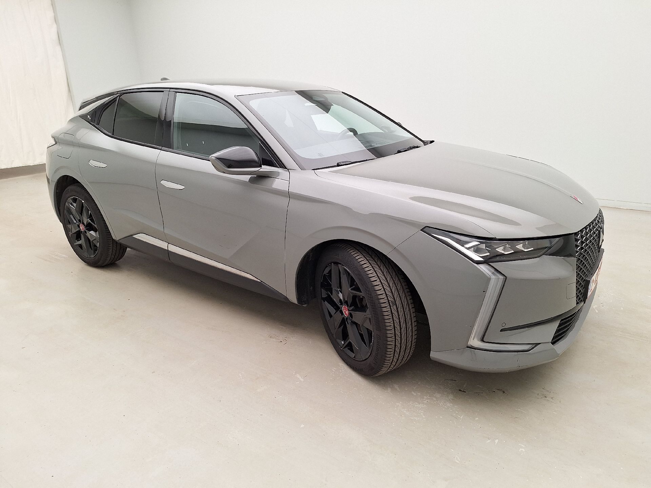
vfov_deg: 58.9
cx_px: 326
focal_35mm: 23
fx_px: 433
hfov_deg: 73.9
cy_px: 244
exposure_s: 1/100
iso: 64
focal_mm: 5.54
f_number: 1.8
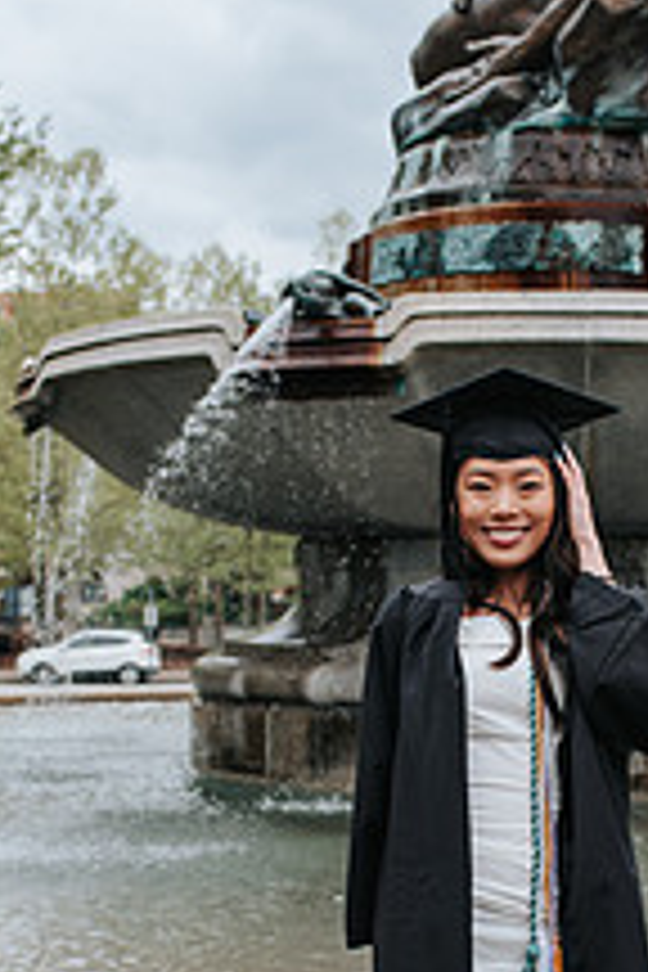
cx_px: 518
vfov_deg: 27.2
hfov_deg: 18.5
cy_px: 770
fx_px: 1971
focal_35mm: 73
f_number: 3.5
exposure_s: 1/800
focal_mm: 35
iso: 140
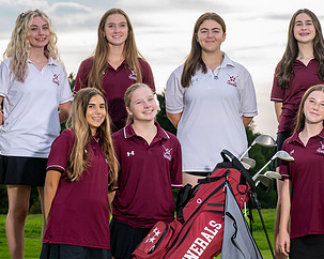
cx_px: 248
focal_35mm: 186
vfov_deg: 8.3
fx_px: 1782
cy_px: 88
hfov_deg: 10.4
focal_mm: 70
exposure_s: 1/320
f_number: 5
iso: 160
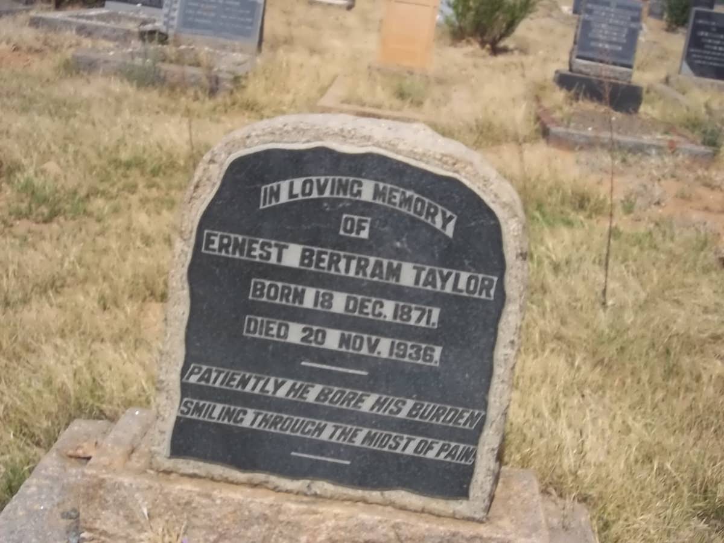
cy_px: 272
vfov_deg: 29.1
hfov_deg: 38.2
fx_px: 1046
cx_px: 362
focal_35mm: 50
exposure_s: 1/250
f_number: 7
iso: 80
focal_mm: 8.8
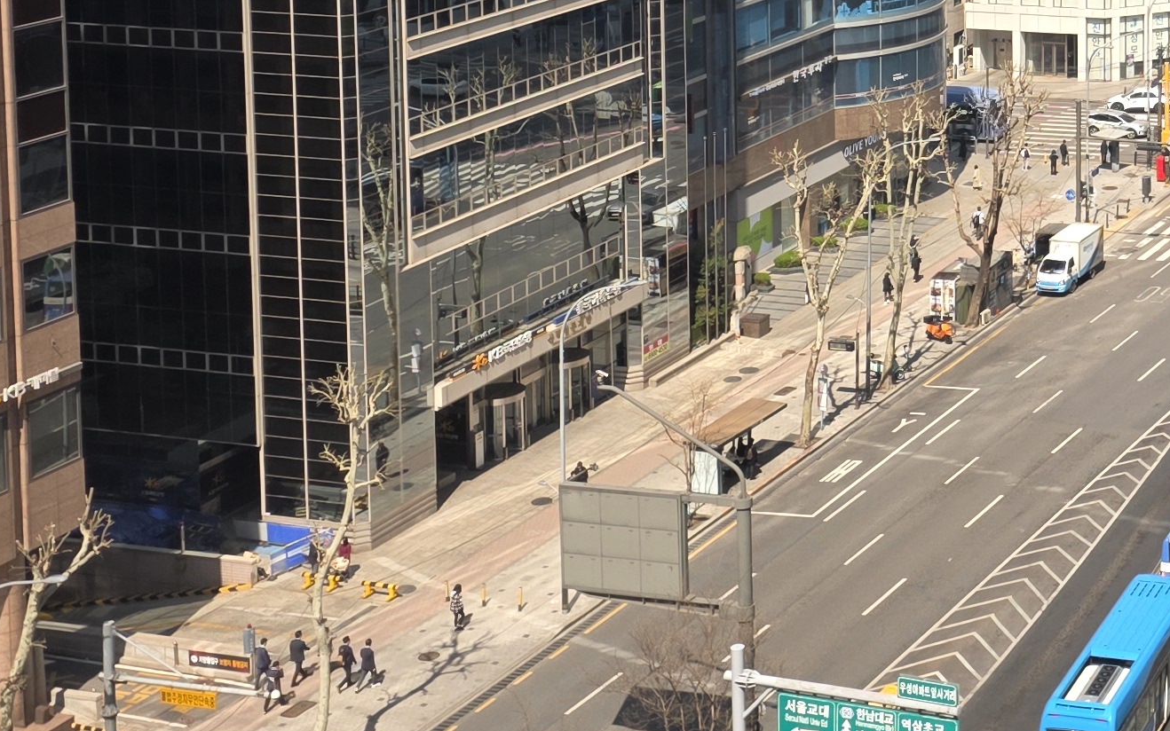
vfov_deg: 16.5
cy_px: -260
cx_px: 1479
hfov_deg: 24.6
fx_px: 2360
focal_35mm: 74
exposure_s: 1/2169
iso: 80
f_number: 1.7
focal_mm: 6.25
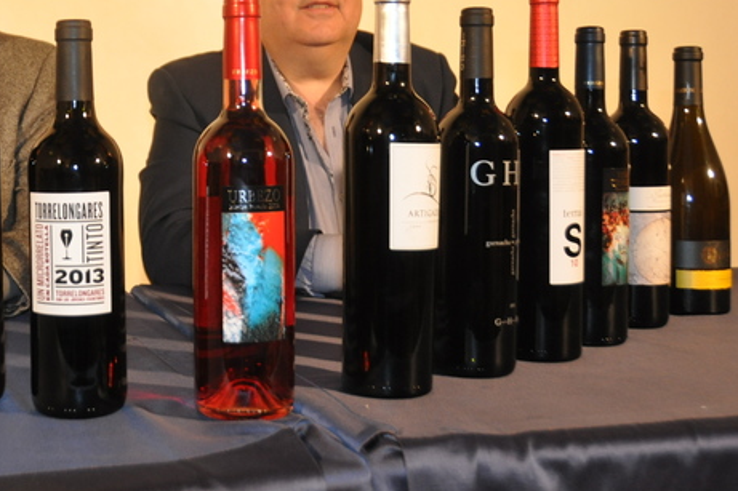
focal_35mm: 52
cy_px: 94
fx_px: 1066
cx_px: 142
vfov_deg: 25.5
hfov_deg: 36.8
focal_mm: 20
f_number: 3.5
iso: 800
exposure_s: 1/80
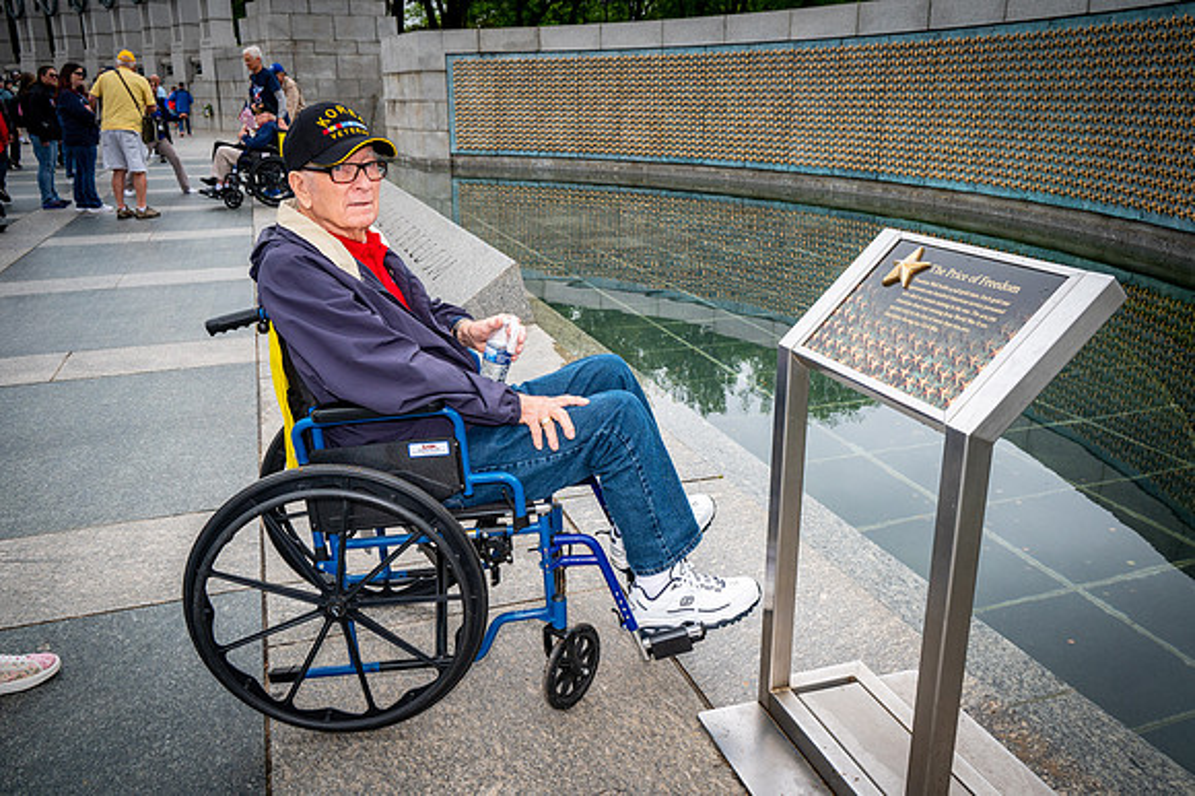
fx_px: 979
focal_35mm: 30
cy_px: 398
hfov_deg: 62.8
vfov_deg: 44.2
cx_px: 598
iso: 800
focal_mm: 29.5
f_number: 8
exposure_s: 1/640
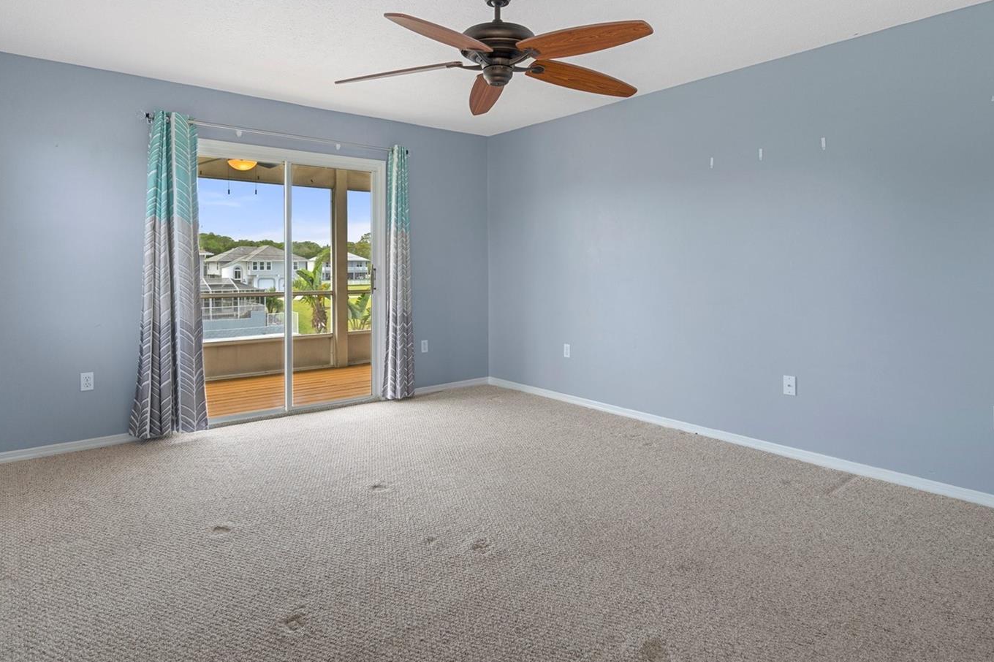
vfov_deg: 61.6
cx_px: 498
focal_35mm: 20
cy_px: 279
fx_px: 552
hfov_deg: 84.0
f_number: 8
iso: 320
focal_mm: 17
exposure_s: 1/6
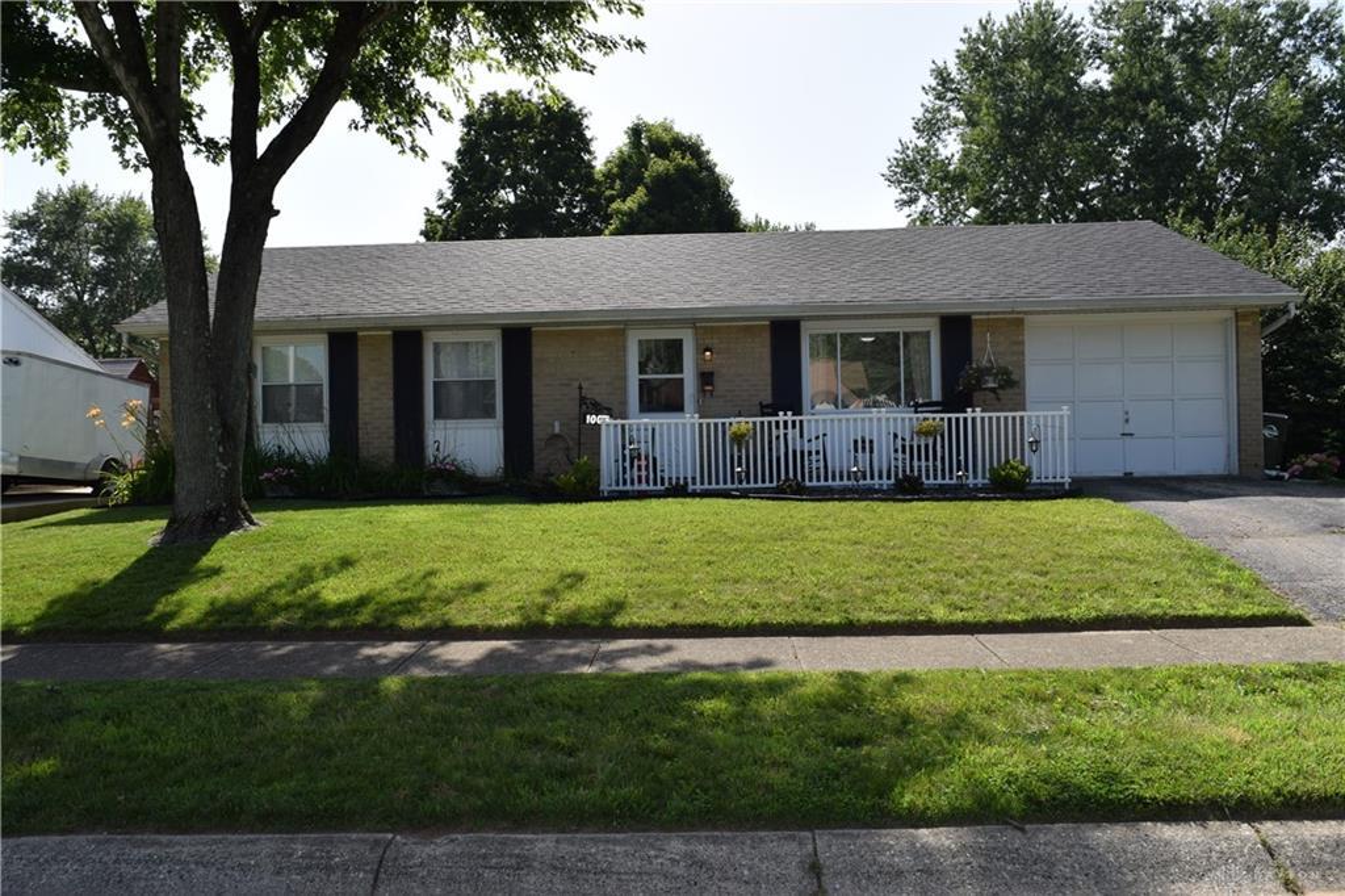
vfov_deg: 47.9
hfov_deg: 67.4
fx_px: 1008
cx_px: 672
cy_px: 448
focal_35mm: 27
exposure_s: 1/200
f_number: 9
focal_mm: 18
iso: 100
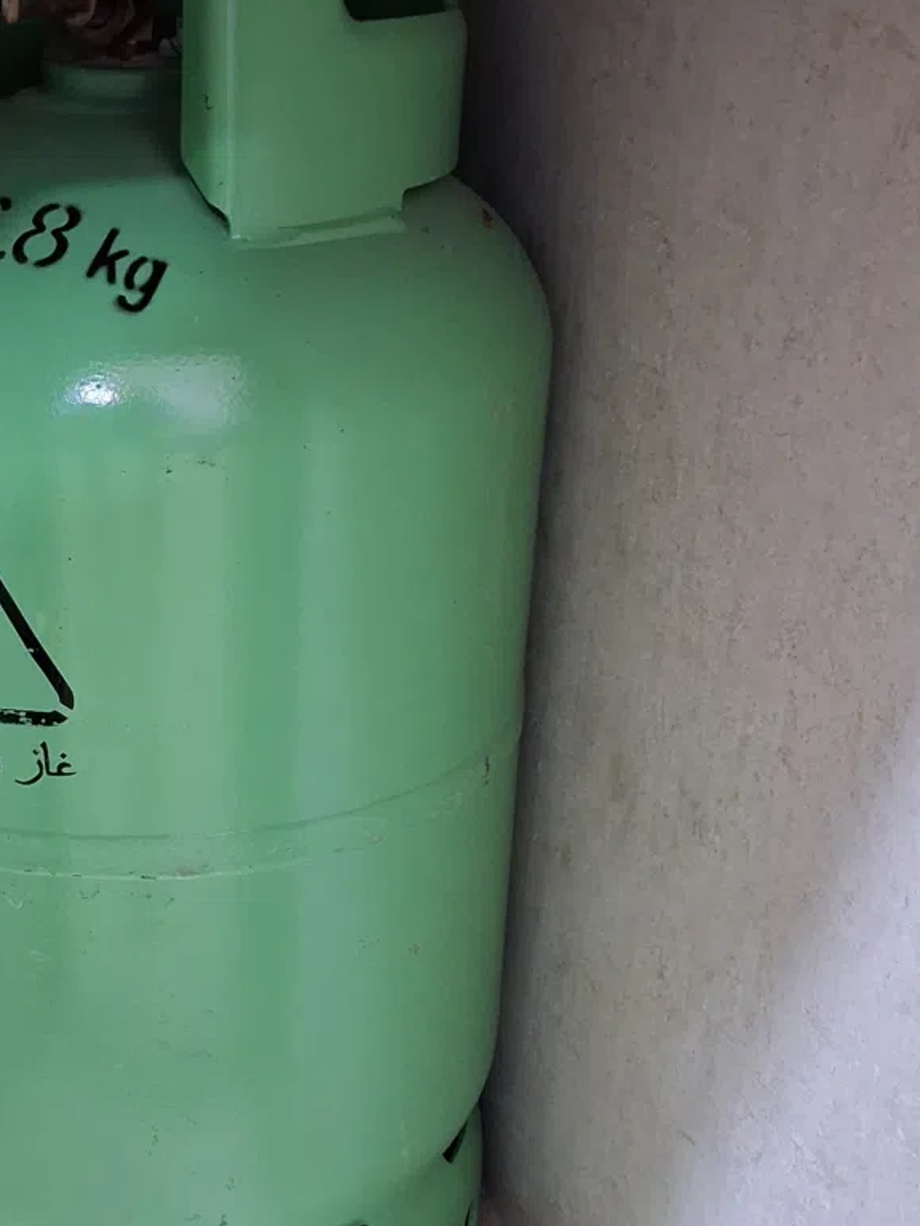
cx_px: 126
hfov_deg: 29.3
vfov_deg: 39.7
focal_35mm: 48
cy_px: 588
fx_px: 1701
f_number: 1.8
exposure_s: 1/24
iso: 800
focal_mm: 4
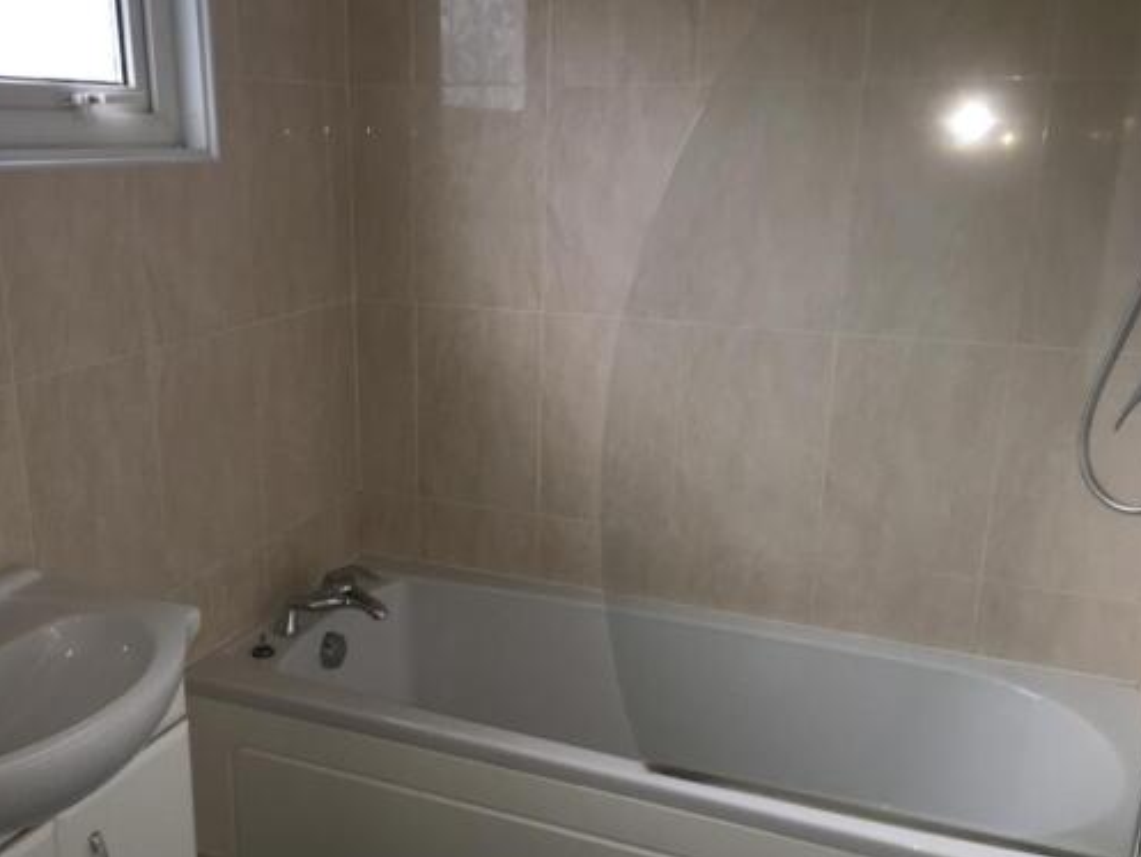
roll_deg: -0.1
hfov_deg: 53.8
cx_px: 499
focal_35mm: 34
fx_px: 1121
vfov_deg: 41.8
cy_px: 463
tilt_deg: -16.7
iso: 64
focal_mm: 4.15
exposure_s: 1/33
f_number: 2.2
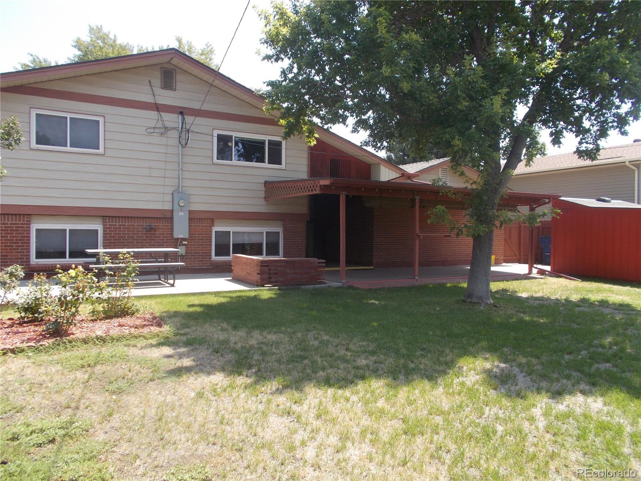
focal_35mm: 26
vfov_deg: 53.1
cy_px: 240
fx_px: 481
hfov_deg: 67.3
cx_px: 320
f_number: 3.2
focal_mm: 4.6
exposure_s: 1/320
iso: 80
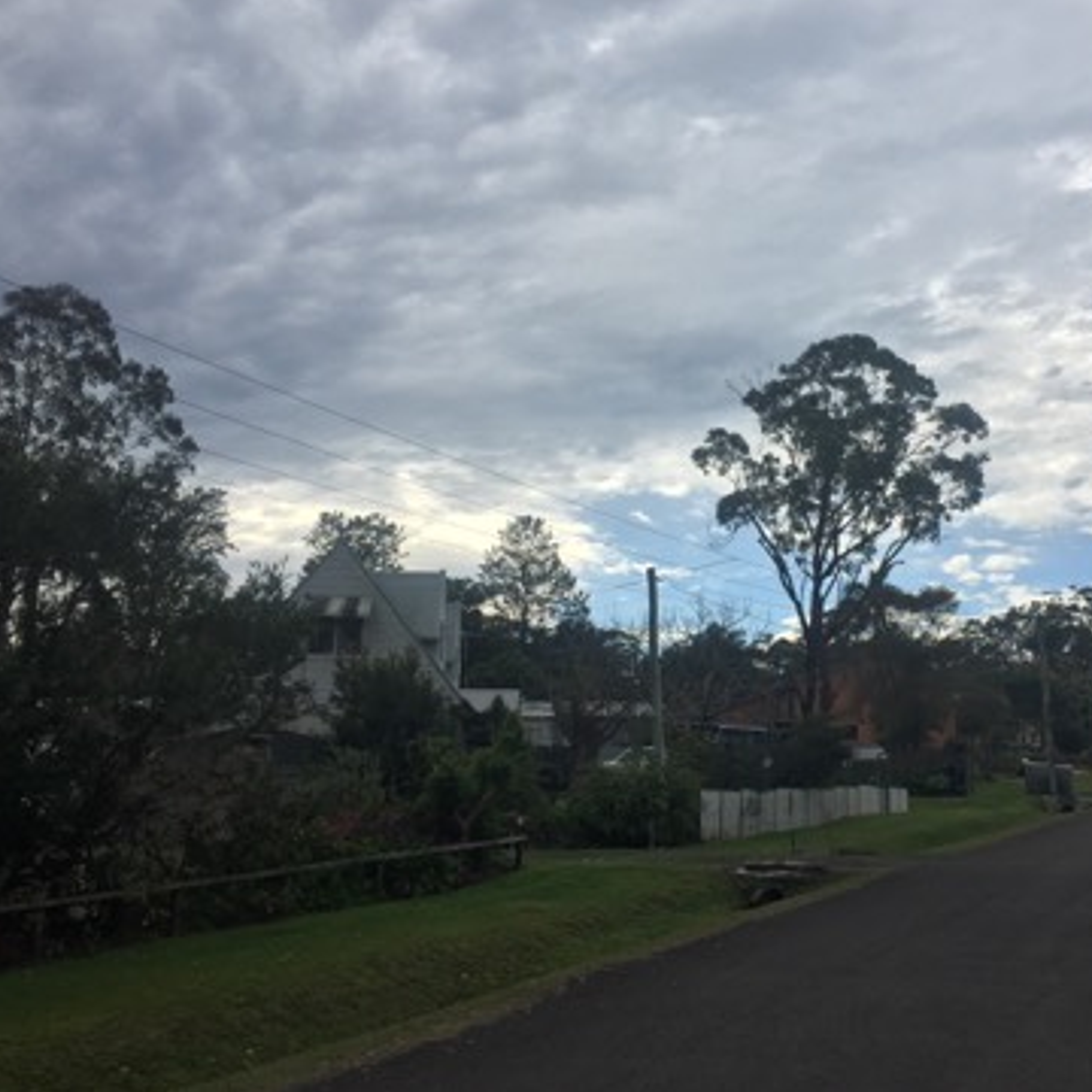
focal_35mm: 37
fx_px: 1321
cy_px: 510
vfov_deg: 44.9
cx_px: 713
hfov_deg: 44.4
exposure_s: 1/2475
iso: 32
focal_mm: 4.15
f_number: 2.2
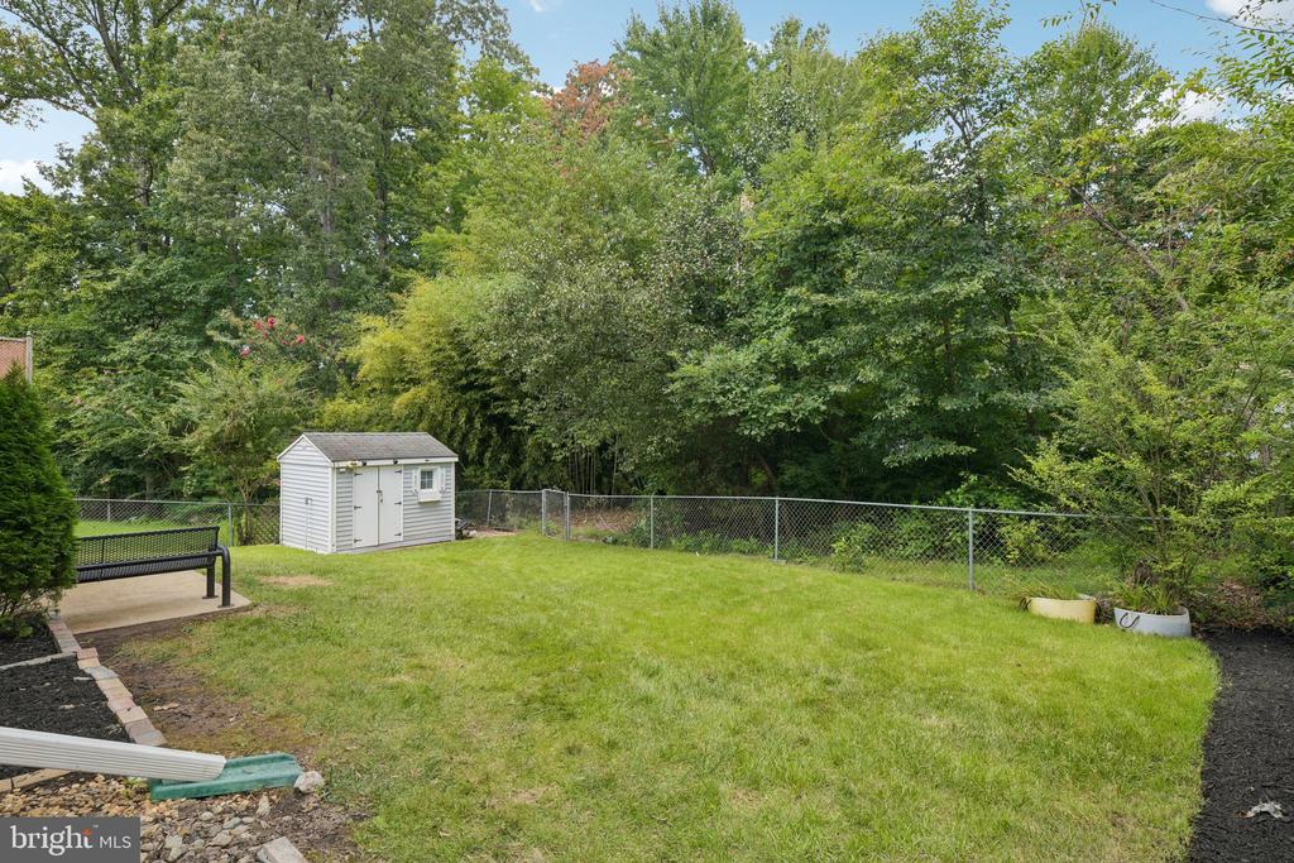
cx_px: 647
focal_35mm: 18
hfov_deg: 90.0
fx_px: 647
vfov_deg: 67.4
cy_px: 432
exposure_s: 1/80
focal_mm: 18
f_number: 8
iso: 100
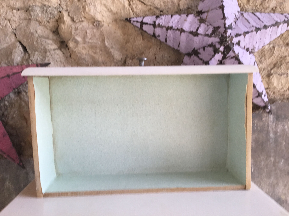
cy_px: 108
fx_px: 259
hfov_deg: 58.4
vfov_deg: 45.4
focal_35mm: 31
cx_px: 144
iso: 50
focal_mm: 3.3
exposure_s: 1/100
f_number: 2.4
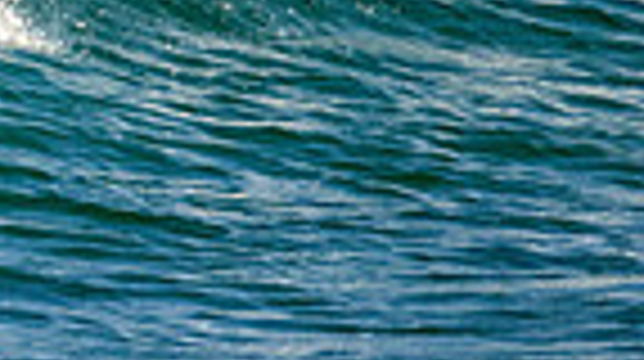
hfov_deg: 0.6
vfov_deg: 0.4
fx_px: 58154
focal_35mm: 3410
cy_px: -106
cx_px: -644
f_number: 11
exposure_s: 1/2000
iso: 2200
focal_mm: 800
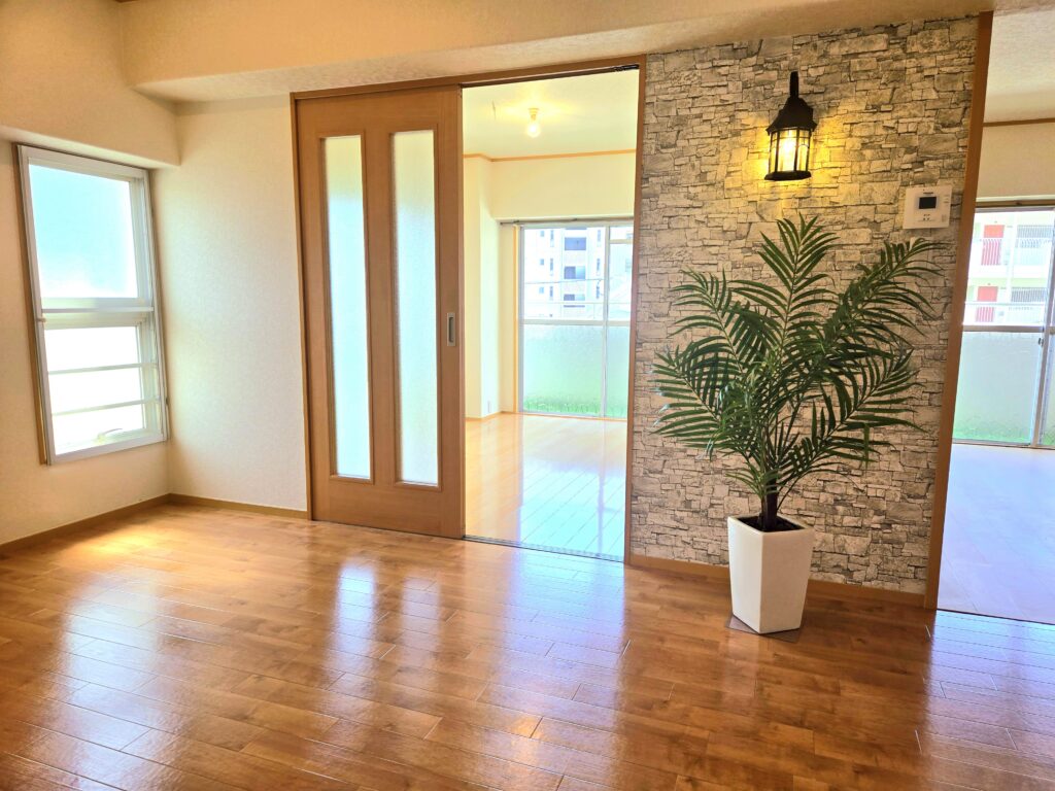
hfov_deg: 73.9
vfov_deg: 58.9
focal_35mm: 23
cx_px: 528
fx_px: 701
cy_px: 396
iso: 25
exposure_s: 1/233
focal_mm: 5.4
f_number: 1.8
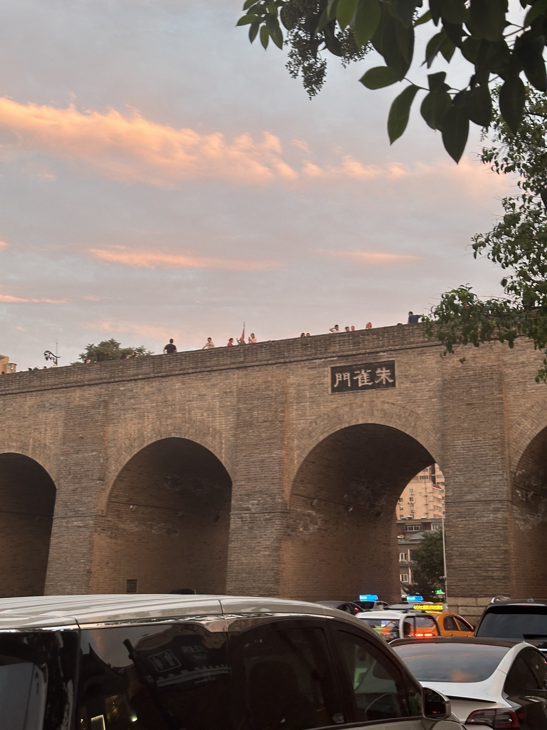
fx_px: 1011
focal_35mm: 48
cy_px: 365
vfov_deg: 39.7
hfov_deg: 30.3
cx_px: 274
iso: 100
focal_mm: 6.86
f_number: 1.78
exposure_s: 1/60
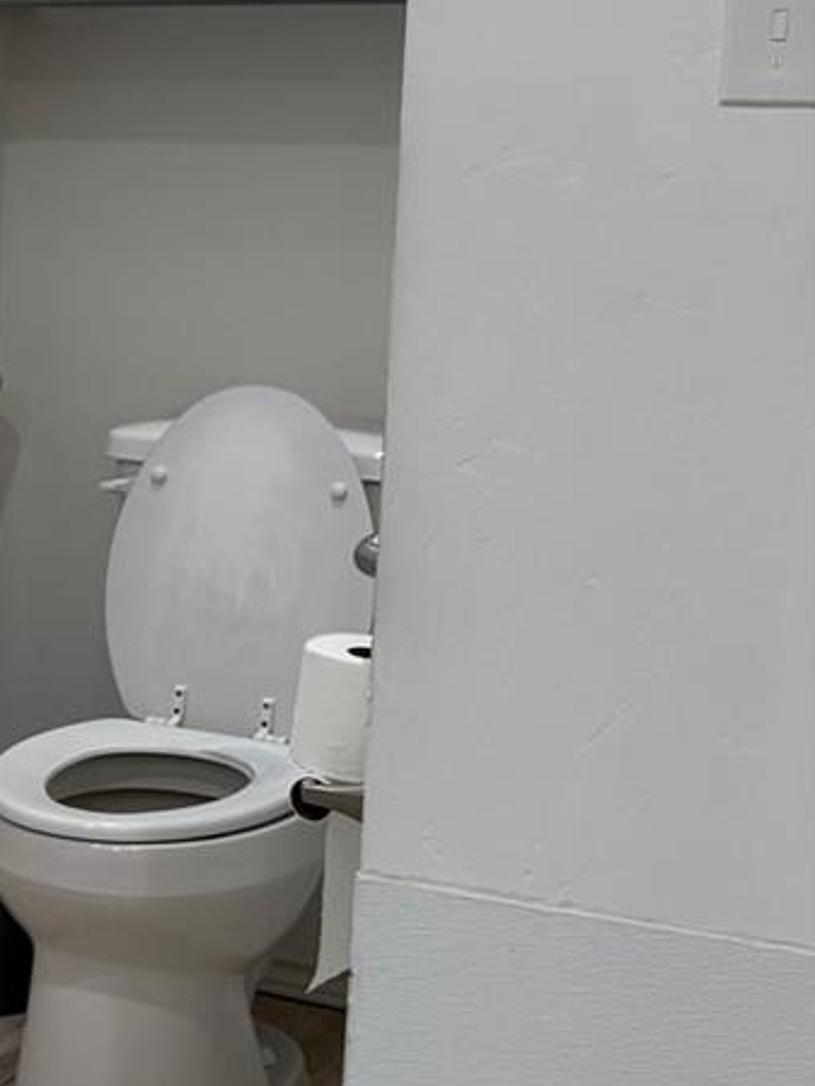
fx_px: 2793
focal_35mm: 89
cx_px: -568
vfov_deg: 22.0
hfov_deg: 14.8
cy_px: 568
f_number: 1.6
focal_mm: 5.96
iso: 64
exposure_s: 1/120
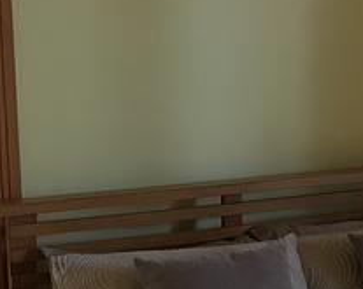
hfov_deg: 22.5
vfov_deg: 17.8
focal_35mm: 85
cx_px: 161
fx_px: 912
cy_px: 257
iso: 64
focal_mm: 4.15
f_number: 2.2
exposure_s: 1/33
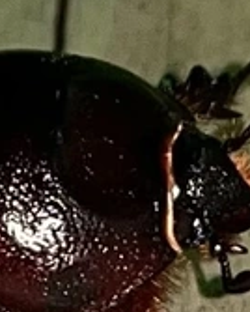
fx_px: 896
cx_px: -49
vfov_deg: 19.6
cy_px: 229
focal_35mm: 97
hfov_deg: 15.3
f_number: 1.6
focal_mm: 5.1
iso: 32
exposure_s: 1/72
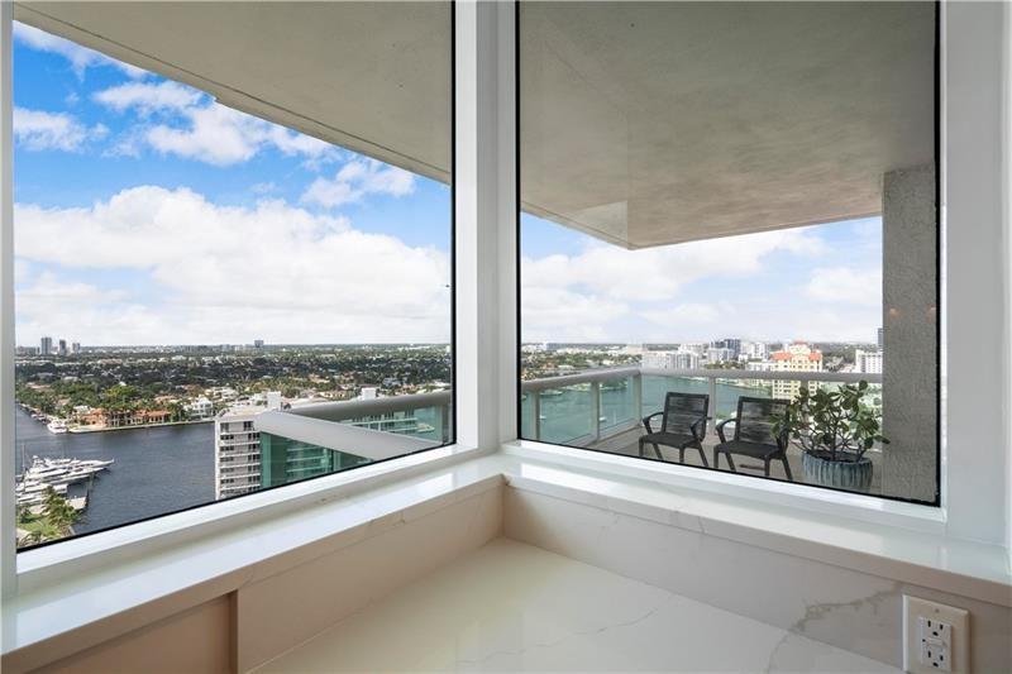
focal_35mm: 16
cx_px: 506
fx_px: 450
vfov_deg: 73.7
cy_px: 337
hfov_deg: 96.7
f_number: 8
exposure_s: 1/200
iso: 250
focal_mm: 16
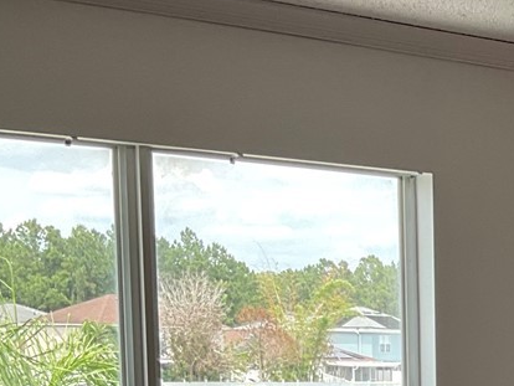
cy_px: 586
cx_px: 739
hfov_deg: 16.2
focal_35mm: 112
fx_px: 1664
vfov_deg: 12.6
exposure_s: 1/219
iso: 16
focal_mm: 3
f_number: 1.8
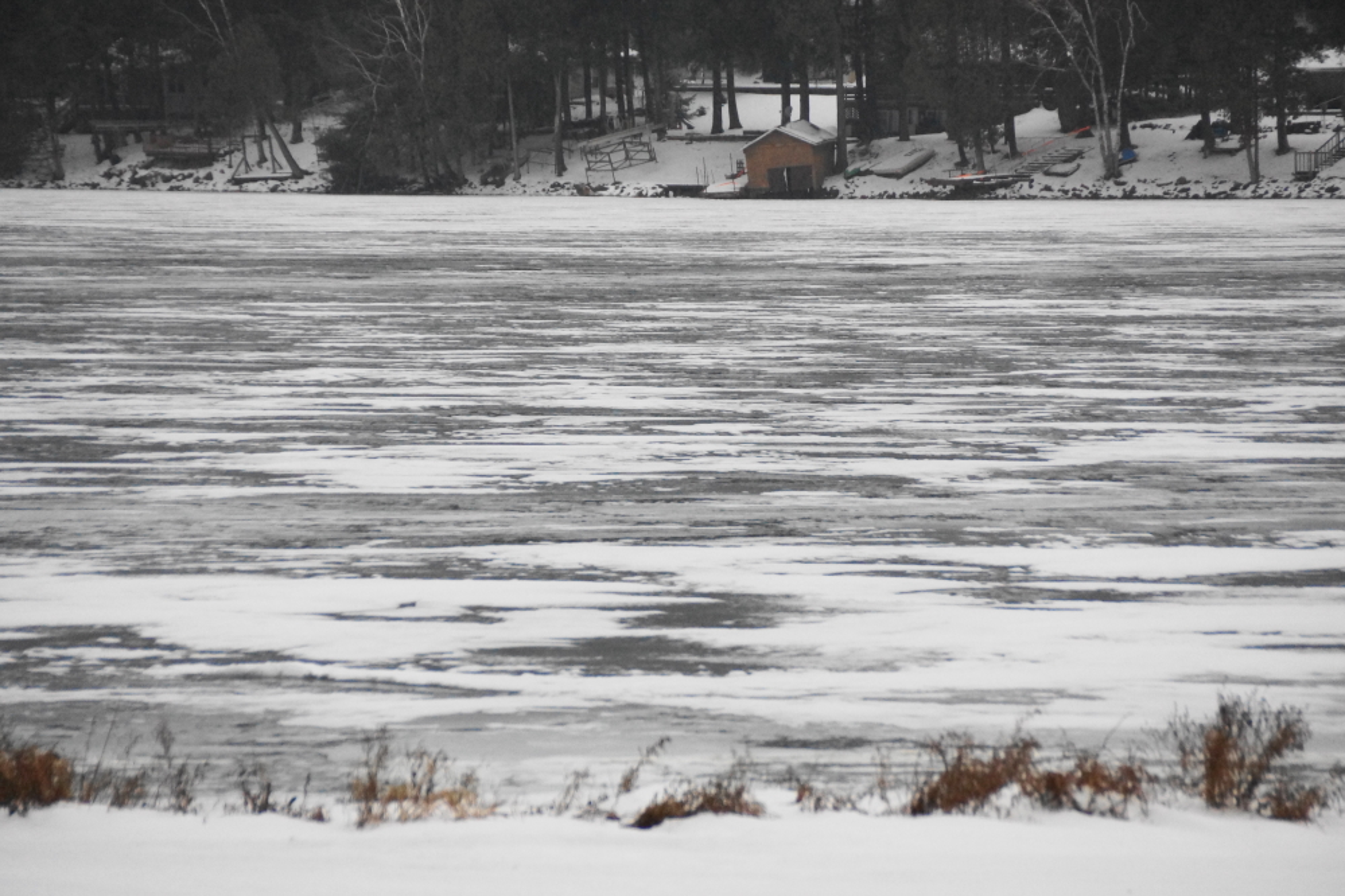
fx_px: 11207
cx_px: 672
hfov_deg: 6.9
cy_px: 448
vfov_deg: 4.6
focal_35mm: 300
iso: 1600
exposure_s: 1/200
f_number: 6.3
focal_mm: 200
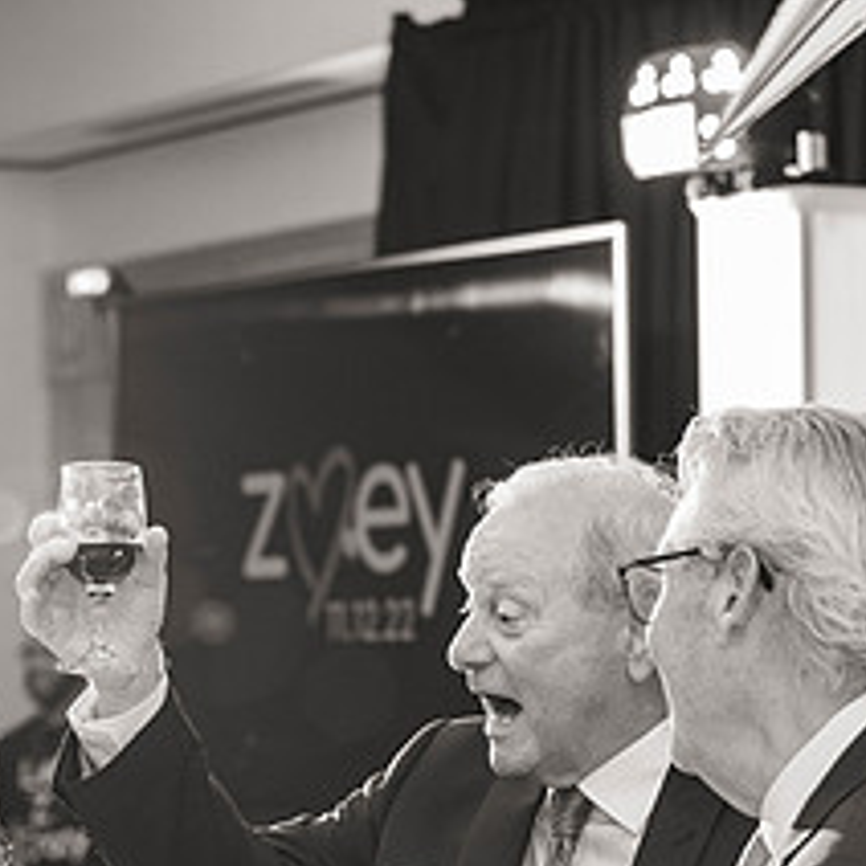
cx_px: 511
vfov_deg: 10.7
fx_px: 4614
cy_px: 786
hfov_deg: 10.7
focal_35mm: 163
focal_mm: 70
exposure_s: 1/100
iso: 1000
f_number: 4
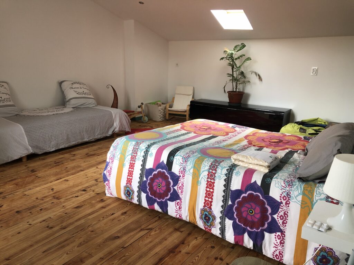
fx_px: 286
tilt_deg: -14.1
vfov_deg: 49.7
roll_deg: +0.0
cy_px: 132
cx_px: 177
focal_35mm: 28
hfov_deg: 63.4
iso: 25
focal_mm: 4
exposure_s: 1/30
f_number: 1.8
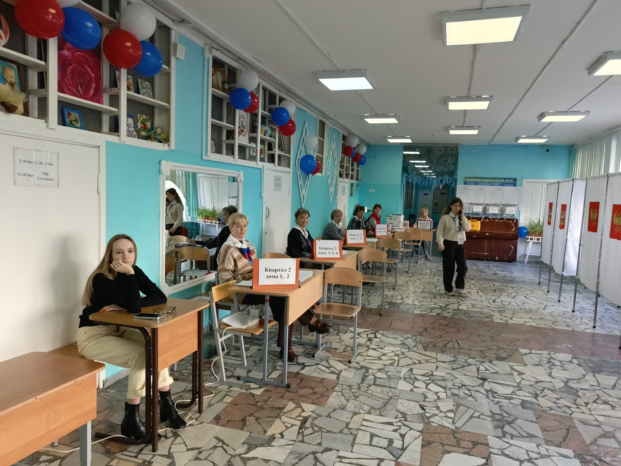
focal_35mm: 24
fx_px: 431
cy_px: 233
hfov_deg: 71.6
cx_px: 310
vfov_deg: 56.8
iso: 294
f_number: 1.7
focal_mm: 5.25
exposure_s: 1/99.9
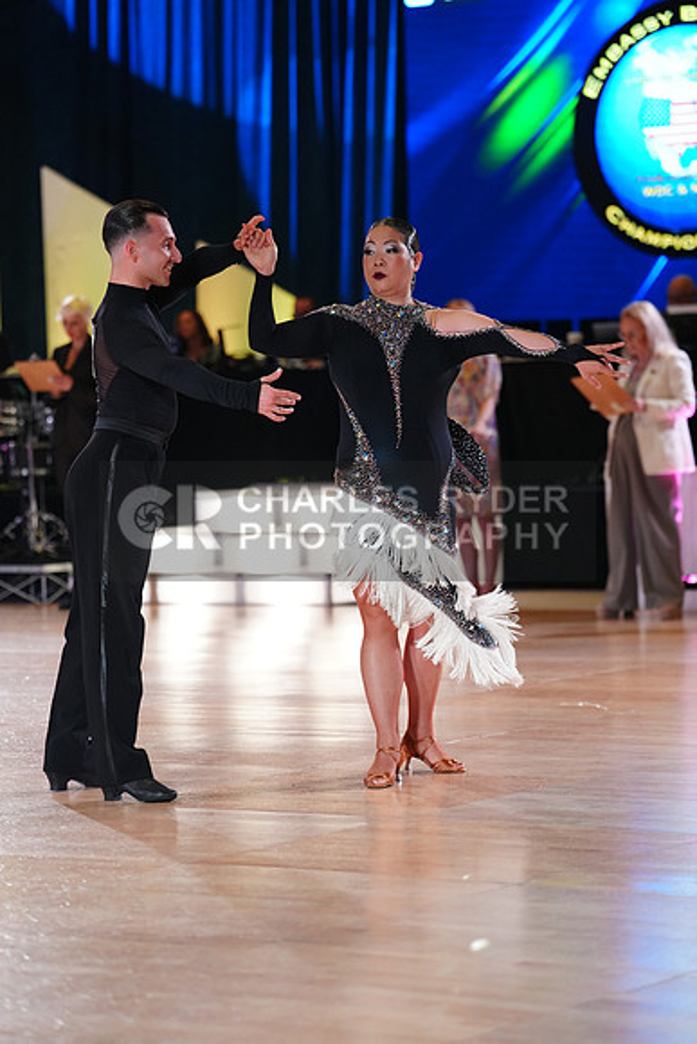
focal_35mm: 123
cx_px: 348
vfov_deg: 16.6
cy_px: 522
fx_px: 3570
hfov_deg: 11.2
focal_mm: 123
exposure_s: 1/400
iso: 2000
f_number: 2.8
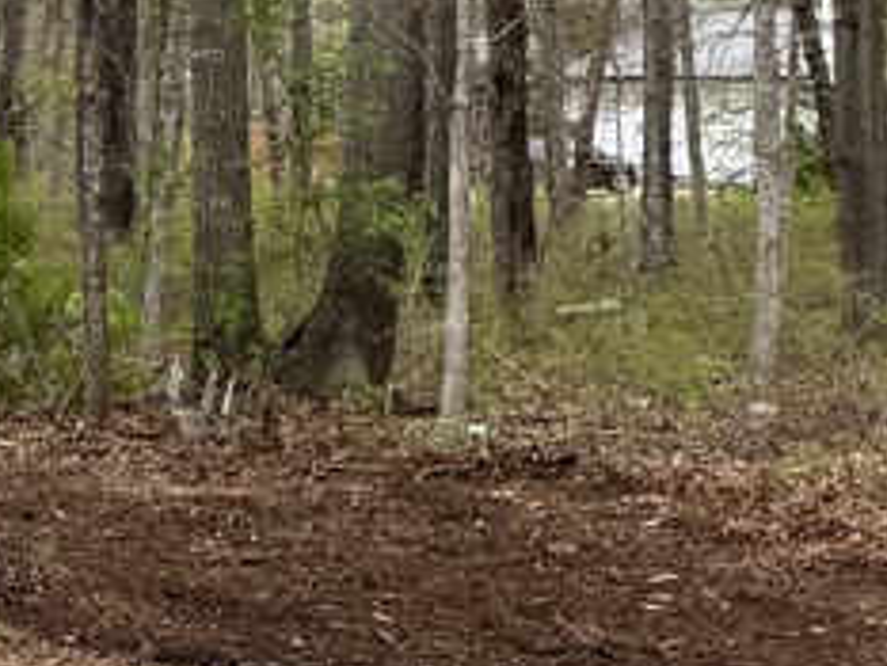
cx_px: 251
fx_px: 4230
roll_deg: +0.2
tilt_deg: +1.2
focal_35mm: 165
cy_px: -42
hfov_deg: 11.9
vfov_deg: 8.9
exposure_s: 1/723
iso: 80
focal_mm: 6.76
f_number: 1.78
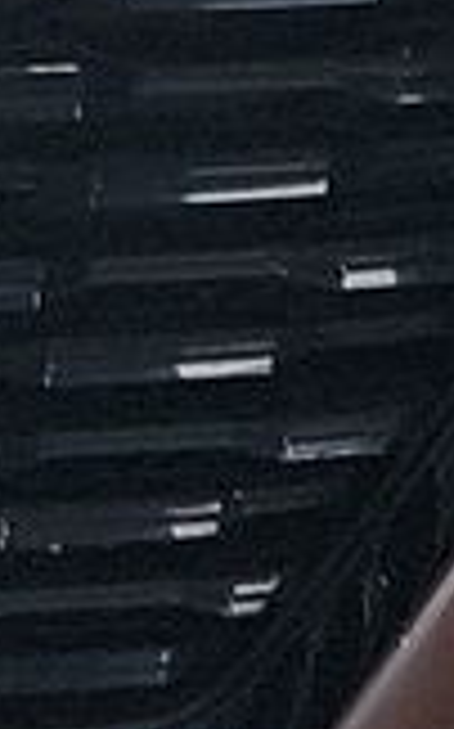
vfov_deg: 8.1
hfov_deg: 4.9
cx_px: -971
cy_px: -536
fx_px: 4978
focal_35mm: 251
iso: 60
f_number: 1.8
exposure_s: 1/119
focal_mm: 6.7
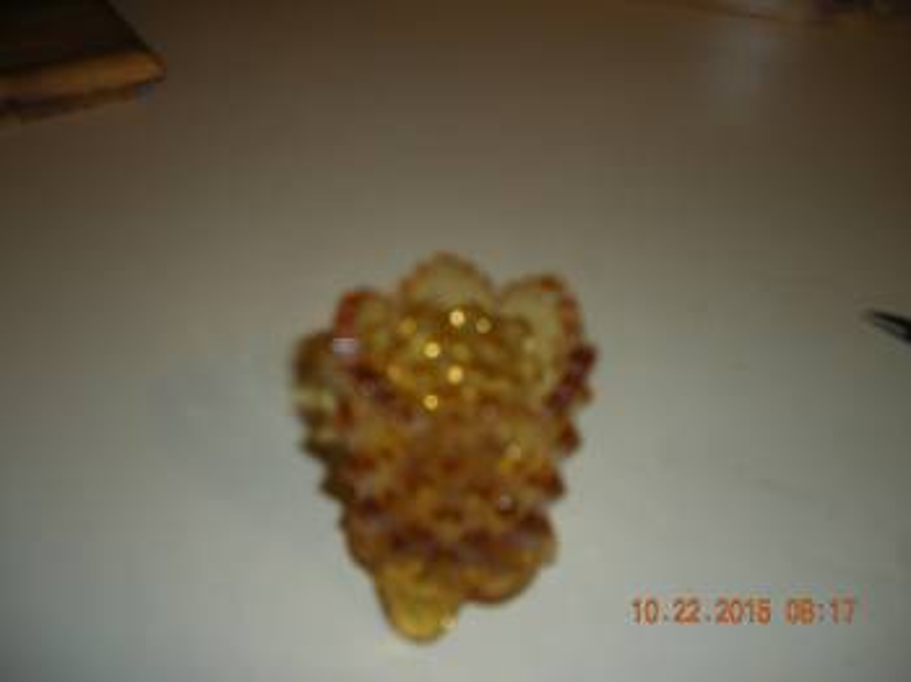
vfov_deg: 38.6
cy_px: 341
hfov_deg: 50.2
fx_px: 973
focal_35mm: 37
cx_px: 456
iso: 64
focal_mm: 7.9
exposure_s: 1/30
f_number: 2.8
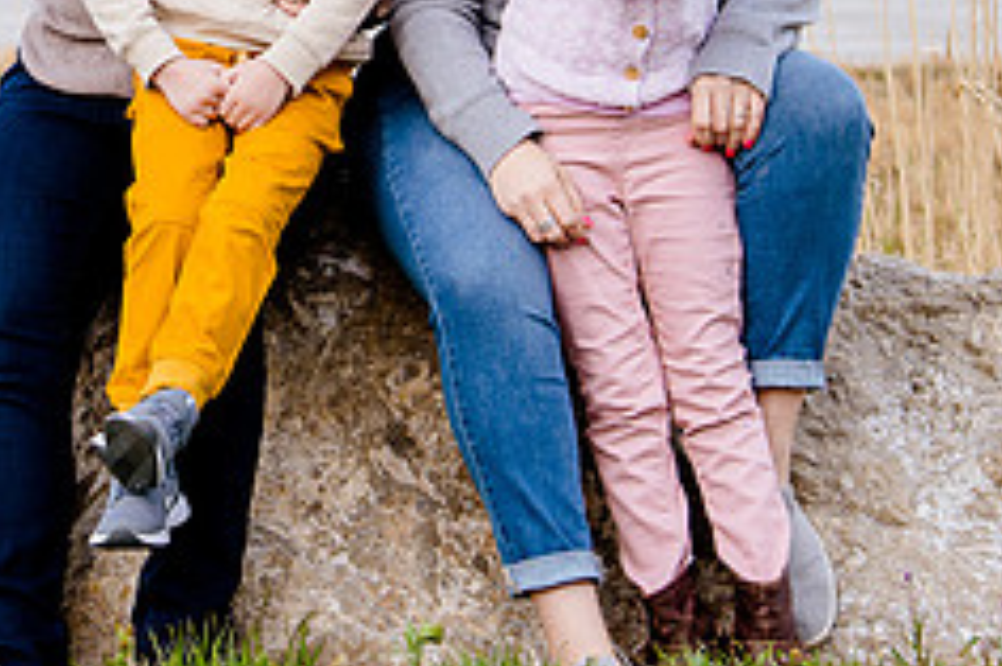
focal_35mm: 155
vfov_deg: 8.7
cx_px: 88
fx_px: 4311
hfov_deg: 13.1
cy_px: -156
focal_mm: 52
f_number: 5.6
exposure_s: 1/250
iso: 200
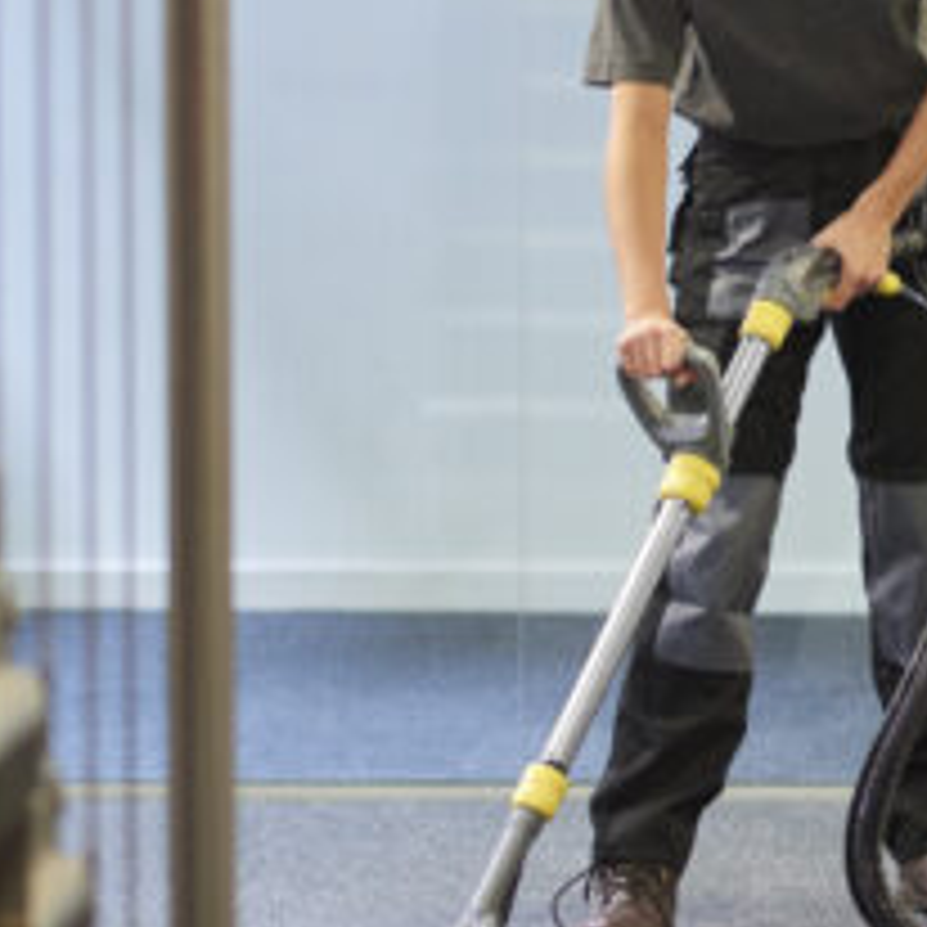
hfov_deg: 6.4
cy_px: 250
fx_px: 8180
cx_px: 1274
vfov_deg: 6.5
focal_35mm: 270
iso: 800
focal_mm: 85
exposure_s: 1/80
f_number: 2
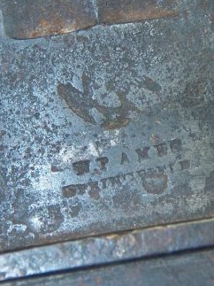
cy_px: 119
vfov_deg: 9.4
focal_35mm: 210
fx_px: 1732
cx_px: 119
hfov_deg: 7.1
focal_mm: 20.2
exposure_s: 1/50
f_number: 3.6
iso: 400
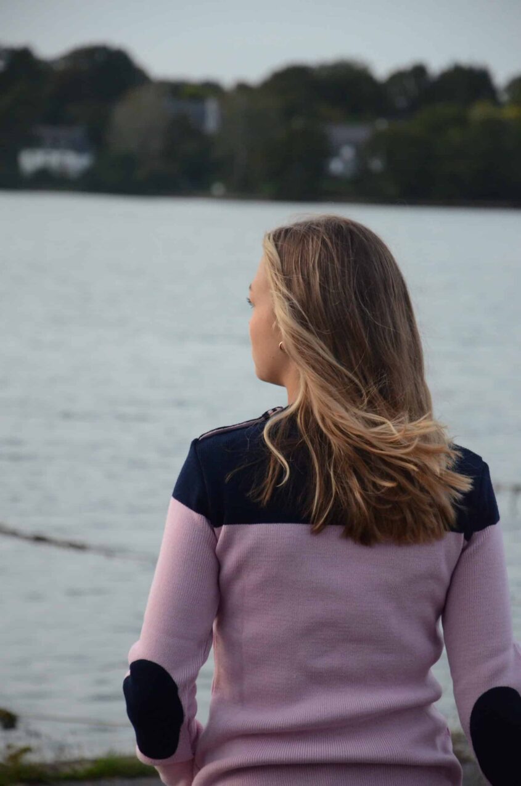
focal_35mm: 158
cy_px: 393
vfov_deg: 13.1
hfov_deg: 8.7
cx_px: 260
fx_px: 3433
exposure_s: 1/1000
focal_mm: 105
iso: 1600
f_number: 5.6
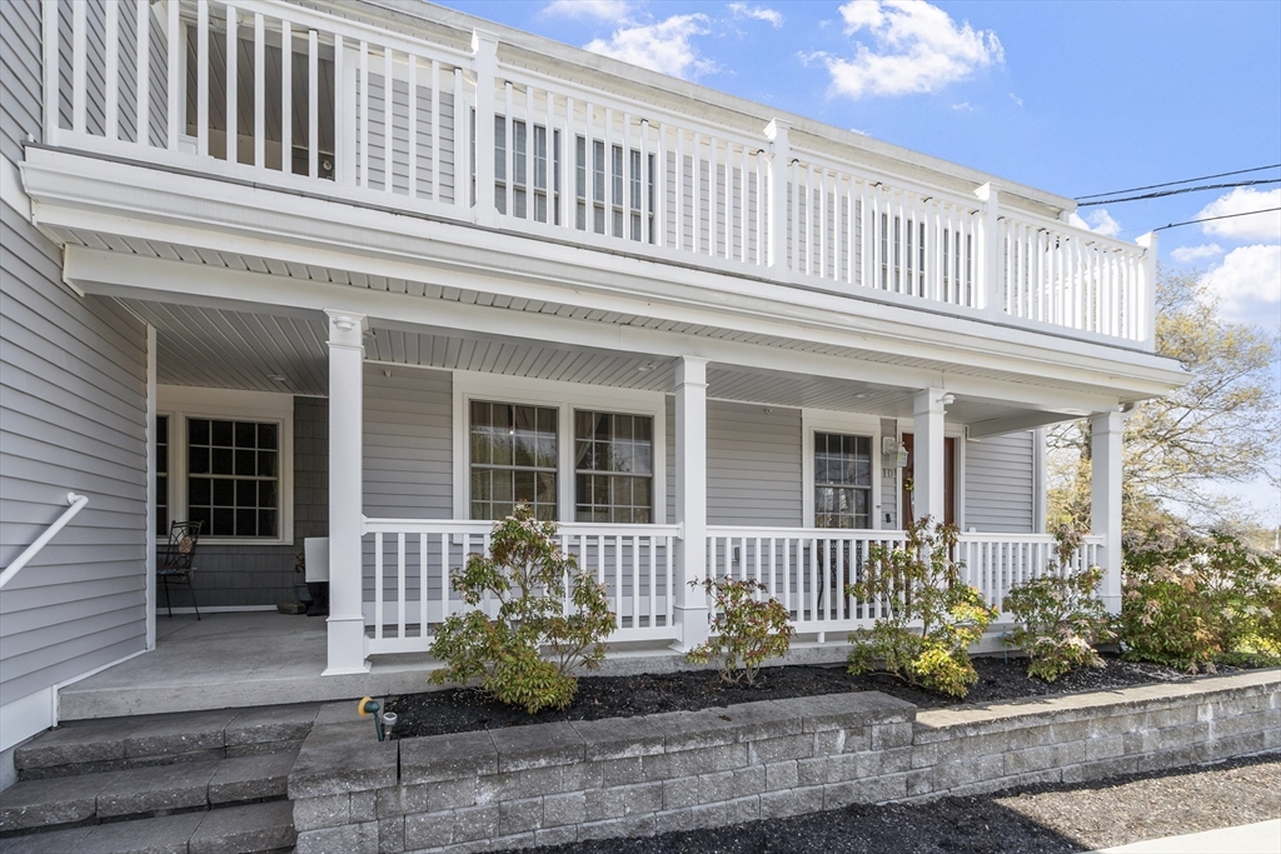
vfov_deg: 77.3
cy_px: 427
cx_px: 640
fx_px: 534
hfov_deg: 100.4
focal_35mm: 15
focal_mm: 10
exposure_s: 1/125
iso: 100
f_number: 8
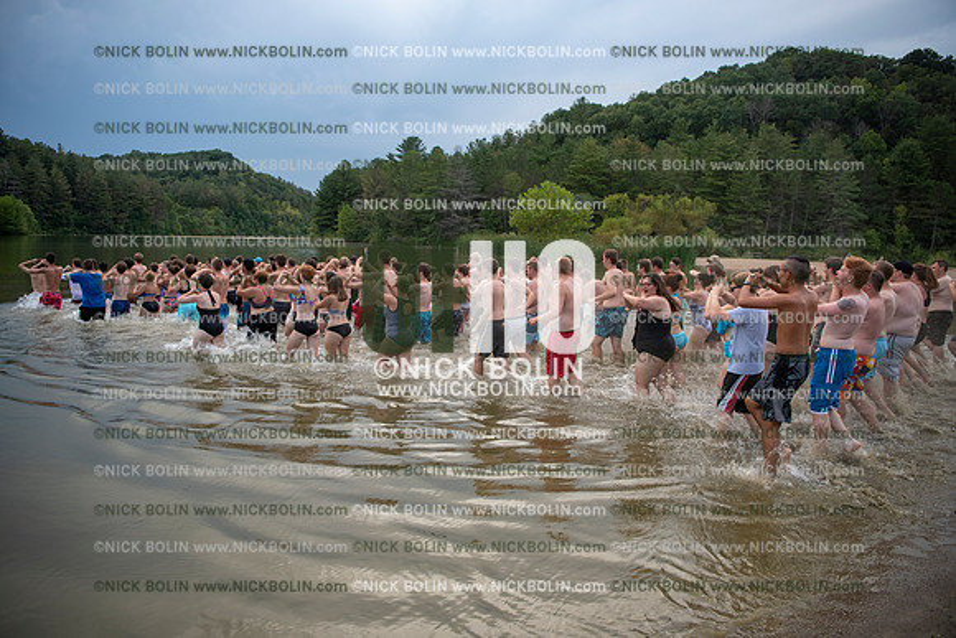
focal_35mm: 24
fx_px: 637
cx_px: 478
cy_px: 319
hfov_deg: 73.7
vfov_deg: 53.2
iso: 160
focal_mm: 24
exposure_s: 1/800
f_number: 3.2
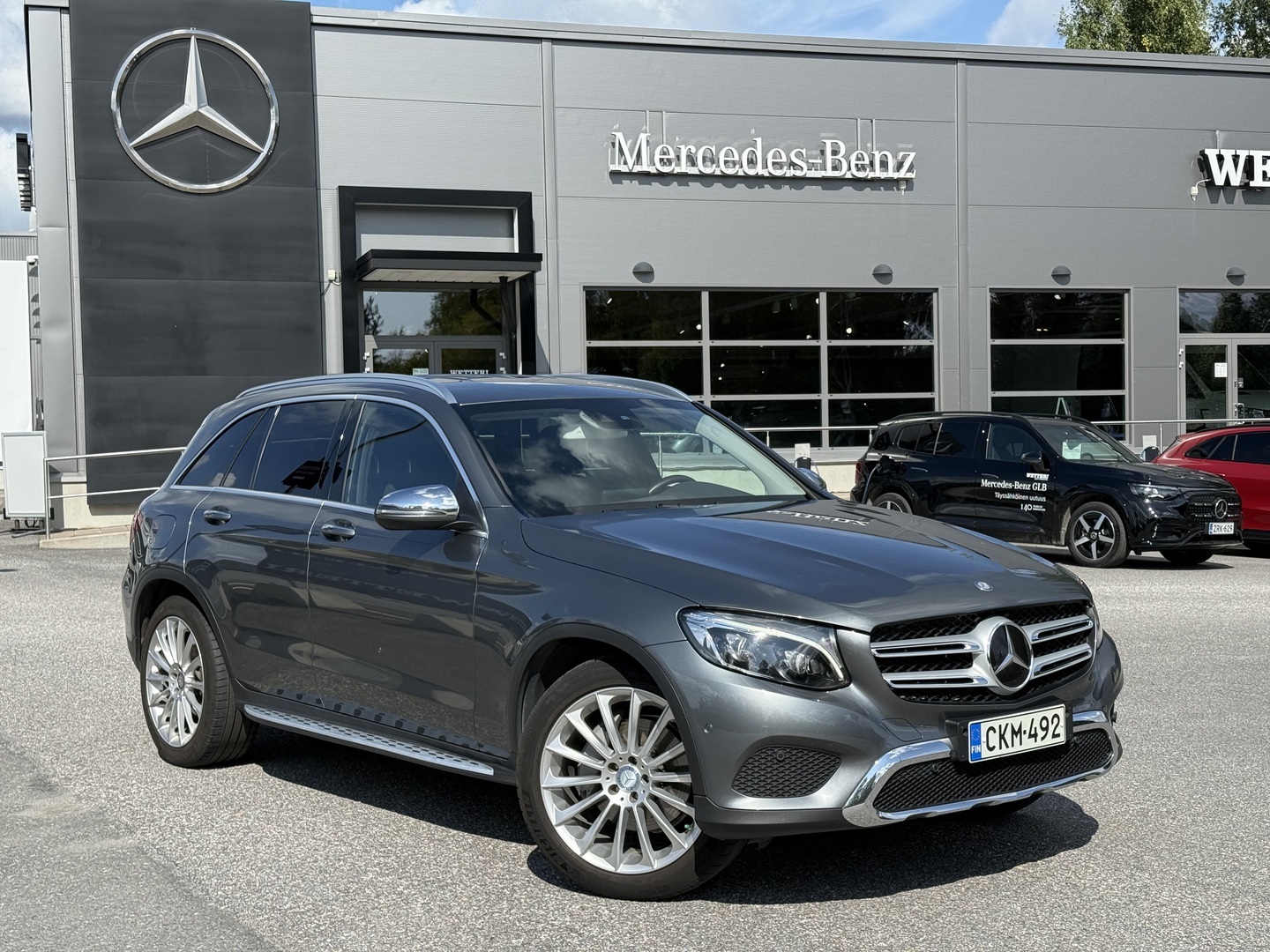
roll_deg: +1.1
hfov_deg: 39.7
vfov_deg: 30.3
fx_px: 1761
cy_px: 476
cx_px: 635
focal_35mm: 48
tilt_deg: -1.4
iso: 80
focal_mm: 6.76
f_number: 1.78
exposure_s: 1/4878
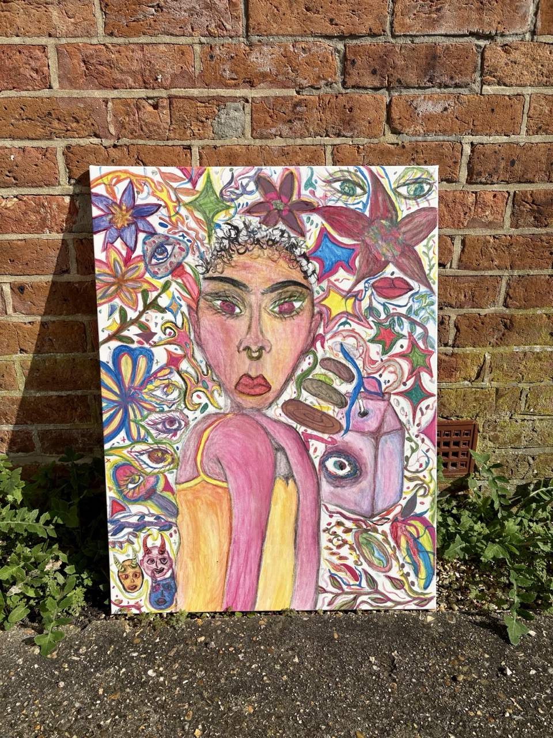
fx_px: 554
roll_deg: +0.1
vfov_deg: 67.3
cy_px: 369
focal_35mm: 26
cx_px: 276
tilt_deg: -21.7
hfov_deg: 53.1
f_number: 1.6
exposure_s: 1/5814
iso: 50
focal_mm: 5.96
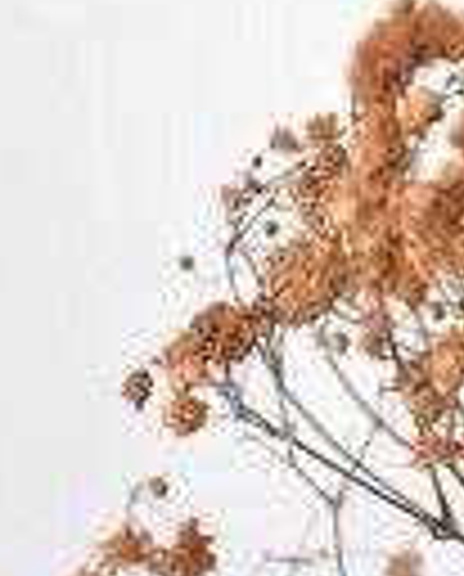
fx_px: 3301
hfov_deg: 7.8
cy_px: -608
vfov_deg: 9.3
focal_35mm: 193
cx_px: 818
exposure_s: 1/80
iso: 100
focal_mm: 22
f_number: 4.5
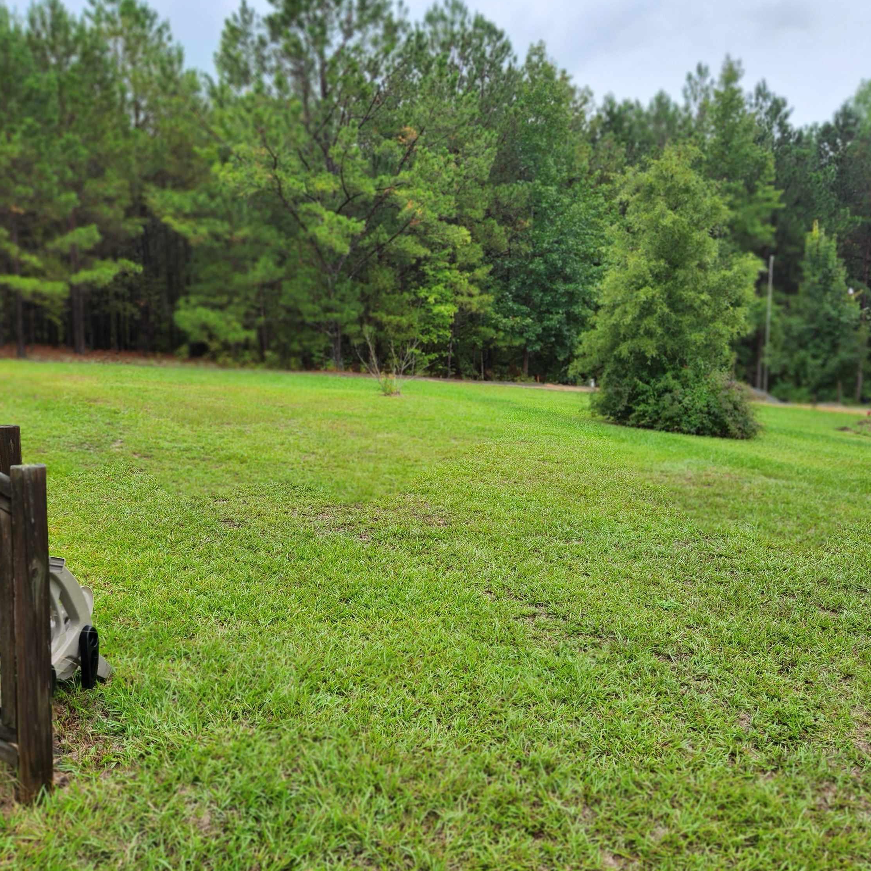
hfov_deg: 57.2
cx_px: 466
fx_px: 797
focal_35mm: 28
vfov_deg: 57.3
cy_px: 439
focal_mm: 5.4
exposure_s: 1/214
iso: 20
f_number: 1.8
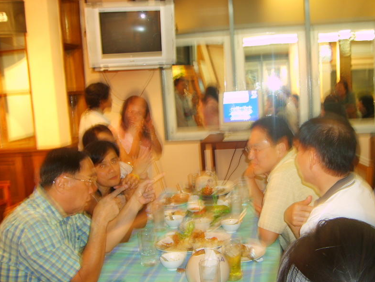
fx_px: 455
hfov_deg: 44.6
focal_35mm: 42
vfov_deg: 34.3
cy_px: 158
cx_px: 221
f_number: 2.8
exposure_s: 1.5
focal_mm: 5.8
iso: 50
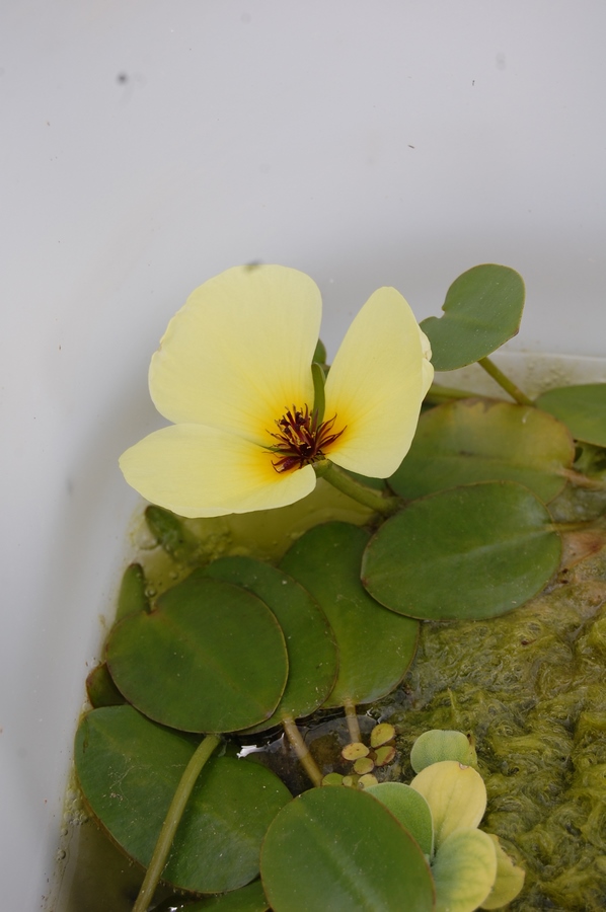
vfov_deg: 24.6
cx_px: 303
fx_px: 2088
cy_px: 456
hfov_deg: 16.5
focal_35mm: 82
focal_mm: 55
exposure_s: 1/320
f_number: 9
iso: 200
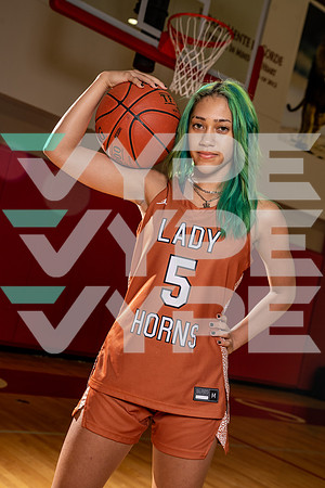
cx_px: 162
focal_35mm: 51
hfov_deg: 26.5
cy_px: 244
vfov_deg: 38.9
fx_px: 691
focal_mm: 51
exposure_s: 1/250
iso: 800
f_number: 5.6
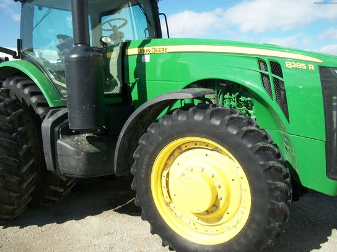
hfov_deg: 56.8
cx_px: 168
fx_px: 312
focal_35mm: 32
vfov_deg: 44.2
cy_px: 126
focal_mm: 5.7
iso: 80
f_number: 5.5
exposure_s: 1/250
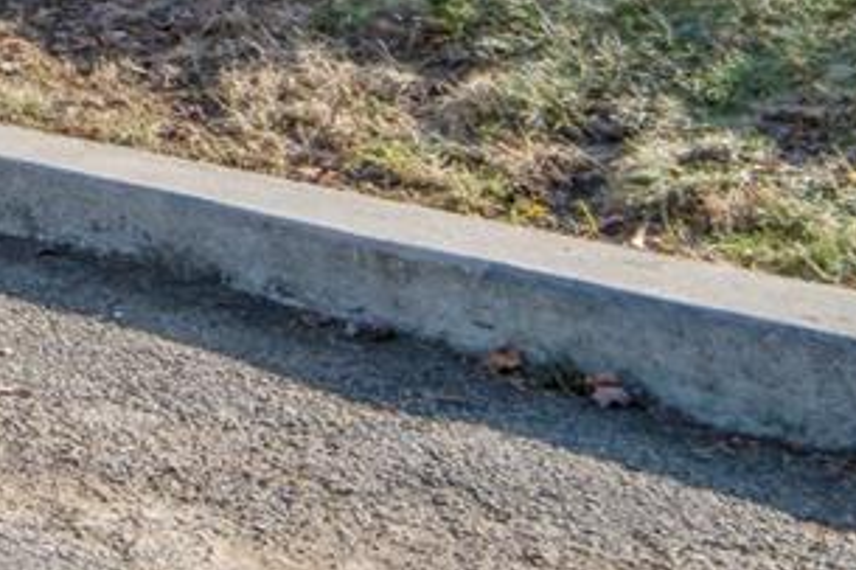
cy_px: -581
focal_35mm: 125
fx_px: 2981
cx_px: -1089
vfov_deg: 10.1
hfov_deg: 13.1
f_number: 8
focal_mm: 17
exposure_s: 1/200
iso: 180
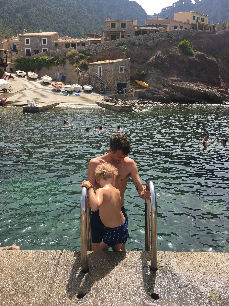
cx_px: 114
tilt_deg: -11.5
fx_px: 256
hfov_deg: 48.2
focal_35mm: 29
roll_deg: -3.3
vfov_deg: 61.7
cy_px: 153
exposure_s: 1/1166
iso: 25
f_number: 2.2
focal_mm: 4.15
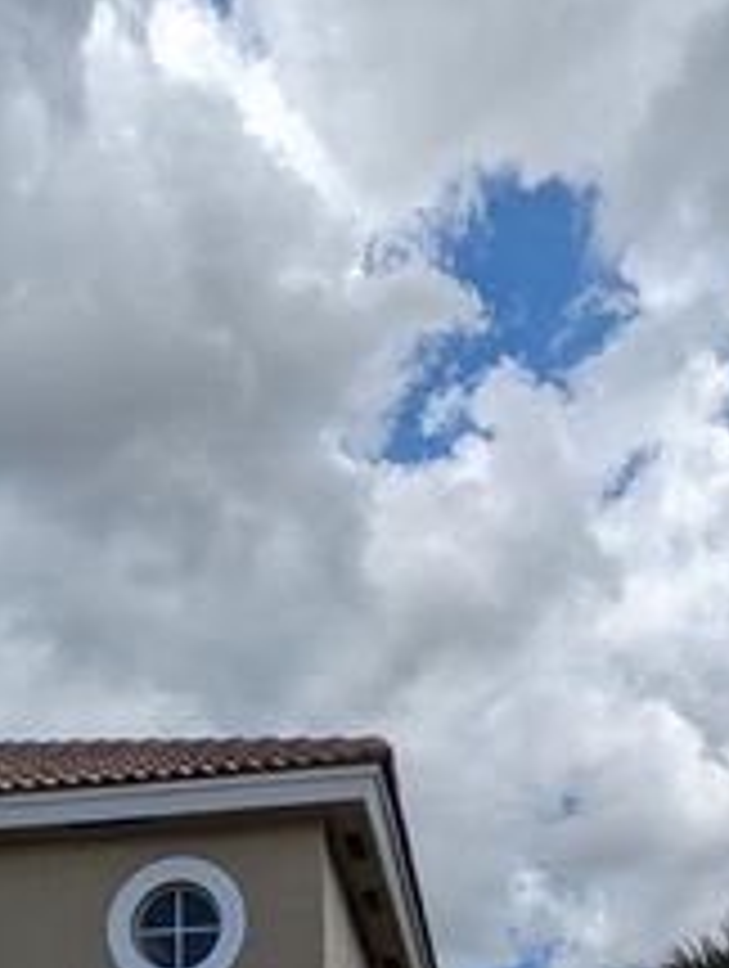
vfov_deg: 23.7
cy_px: 1198
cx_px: 36
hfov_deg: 19.5
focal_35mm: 74
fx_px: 2072
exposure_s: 1/3145
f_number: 1.85
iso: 32
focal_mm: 6.81
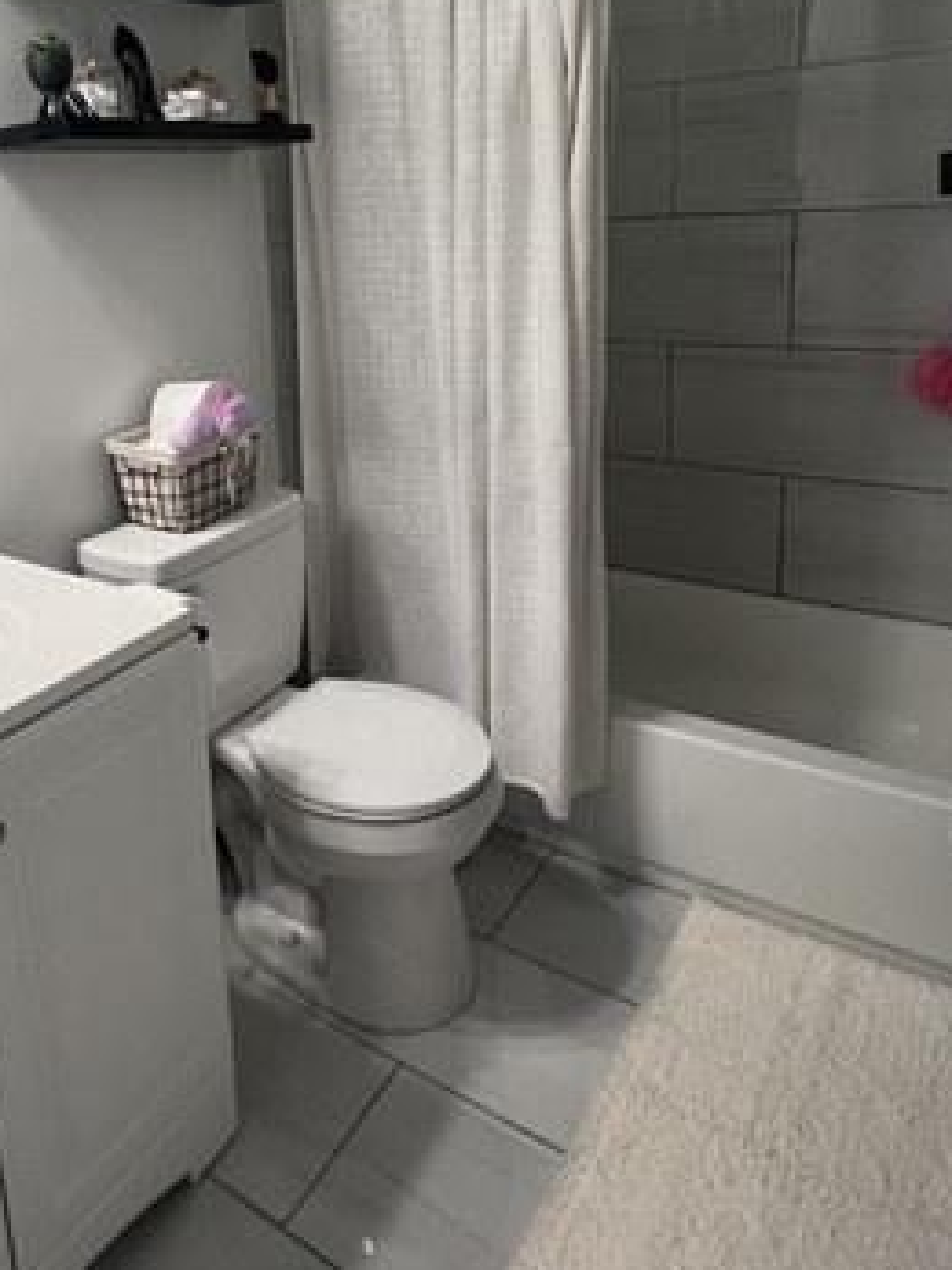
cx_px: 311
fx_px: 917
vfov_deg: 67.2
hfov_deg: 53.7
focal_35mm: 25
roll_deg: +4.6
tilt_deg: -10.7
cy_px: 408
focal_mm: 1.57
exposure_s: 1/60
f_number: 1.8
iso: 125
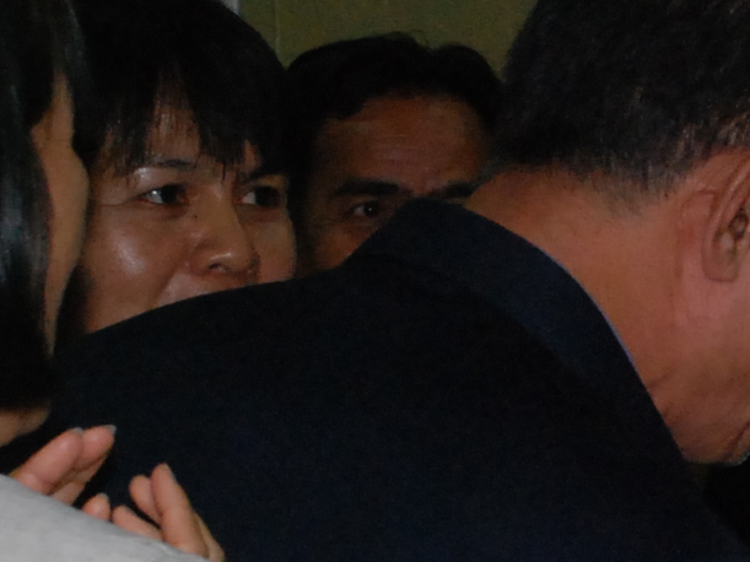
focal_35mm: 274
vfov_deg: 5.4
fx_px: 5935
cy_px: 476
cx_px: 1274
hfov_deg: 7.1
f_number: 8
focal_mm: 40
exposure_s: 1/200
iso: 1000
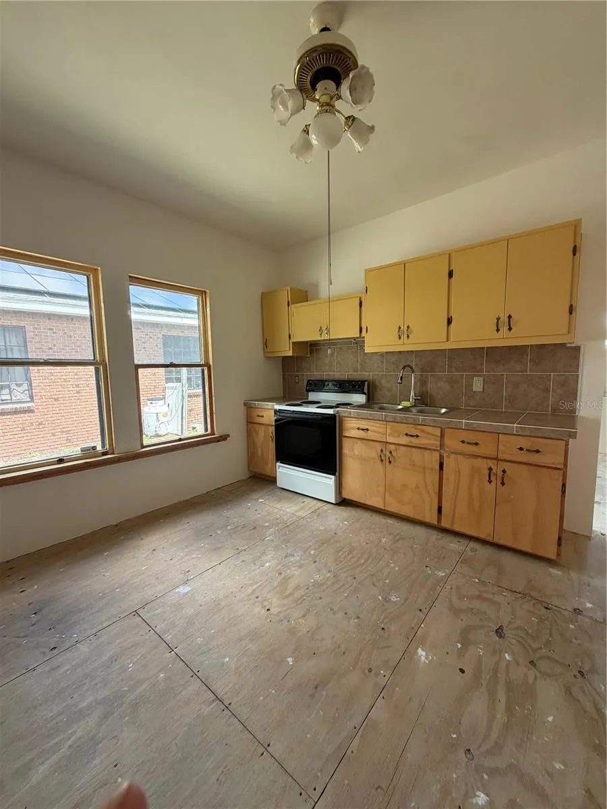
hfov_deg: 85.7
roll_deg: +0.8
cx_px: 304
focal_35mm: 14
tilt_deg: -6.8
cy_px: 404
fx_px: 327
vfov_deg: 102.1
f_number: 2.2
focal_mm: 2.22
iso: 160
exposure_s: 1/121
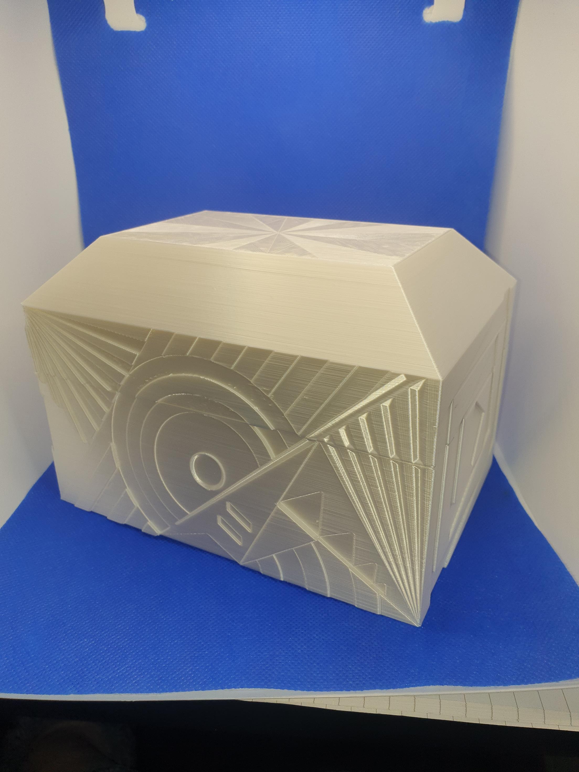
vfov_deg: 67.3
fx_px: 580
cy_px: 386
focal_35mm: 26
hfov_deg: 53.1
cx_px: 290
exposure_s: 1/569
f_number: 2.4
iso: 50
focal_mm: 4.3
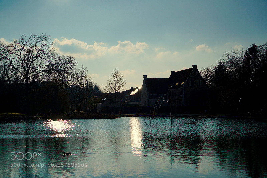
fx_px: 349
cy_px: 89
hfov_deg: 41.9
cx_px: 134
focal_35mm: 47
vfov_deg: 28.7
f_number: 4.5
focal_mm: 47
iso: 100
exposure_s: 1/8000
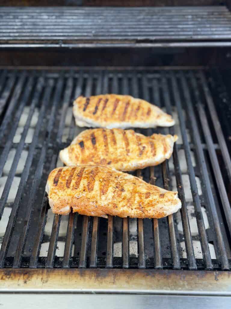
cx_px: 116
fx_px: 427
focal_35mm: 48
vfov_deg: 39.7
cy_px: 154
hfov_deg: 30.3
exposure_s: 1/163
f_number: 1.8
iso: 50
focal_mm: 6.8
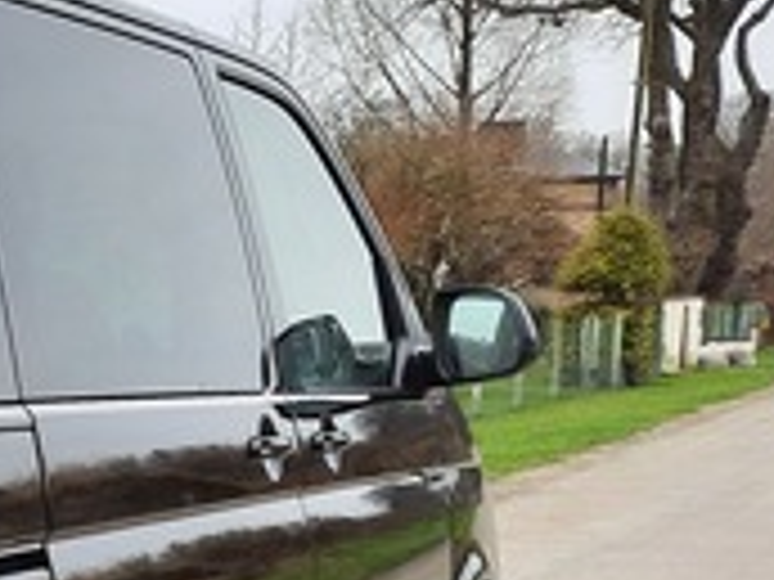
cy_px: 551
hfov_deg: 16.3
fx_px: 2281
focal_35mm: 102
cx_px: -608
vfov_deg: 14.3
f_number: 2
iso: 40
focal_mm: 4.6
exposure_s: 1/100
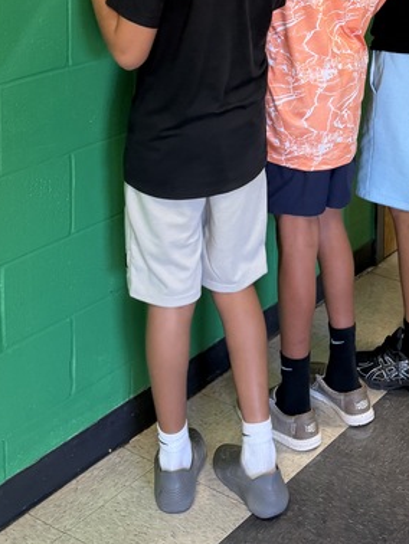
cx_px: 338
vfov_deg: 27.2
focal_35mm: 65
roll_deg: -3.2
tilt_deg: -7.9
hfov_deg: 22.3
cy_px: -65
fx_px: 1023
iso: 160
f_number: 1.78
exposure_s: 1/60
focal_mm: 6.76
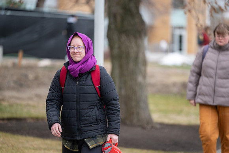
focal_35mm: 200
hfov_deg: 10.3
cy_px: 76
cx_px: 114
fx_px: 1272
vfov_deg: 6.9
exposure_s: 1/400
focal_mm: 200
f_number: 2.8
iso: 400
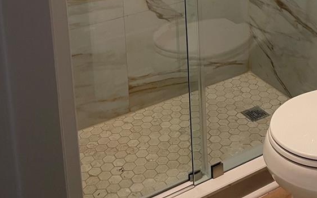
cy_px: -96
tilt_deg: -8.6
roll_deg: +1.7
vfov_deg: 19.3
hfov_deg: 34.2
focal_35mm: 59
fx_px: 509
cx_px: 217
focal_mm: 4.2
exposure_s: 1/63
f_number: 1.6
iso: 80
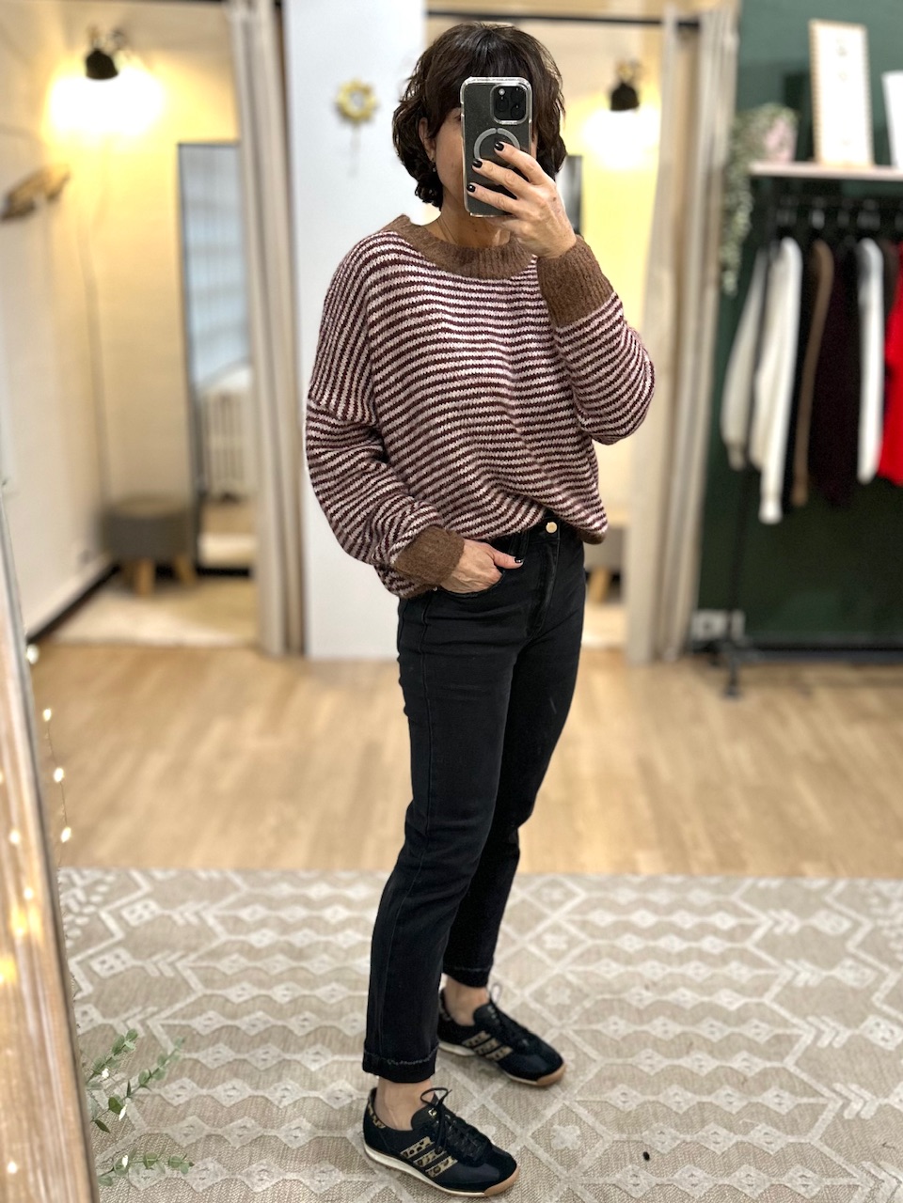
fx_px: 835
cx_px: 452
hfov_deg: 56.8
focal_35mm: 24
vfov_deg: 71.6
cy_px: 602
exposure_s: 1/50
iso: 320
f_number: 1.78
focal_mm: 6.86
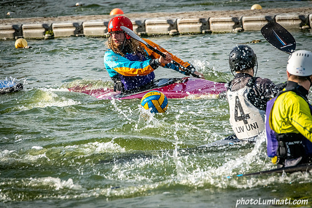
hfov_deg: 5.2
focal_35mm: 400
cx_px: 156
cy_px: 104
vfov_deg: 3.4
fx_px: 3467
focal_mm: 400
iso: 2500
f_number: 11
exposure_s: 1/3200
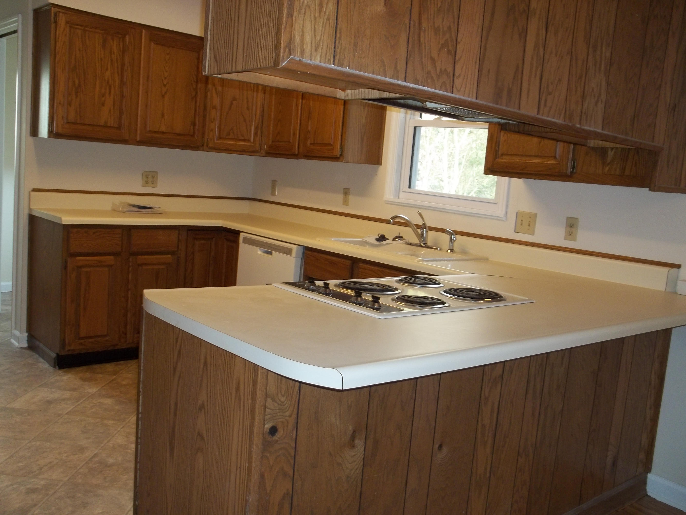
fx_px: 654
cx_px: 343
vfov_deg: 42.9
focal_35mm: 33
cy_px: 258
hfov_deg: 55.4
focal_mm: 5.9
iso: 160
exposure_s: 1/30
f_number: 3.3
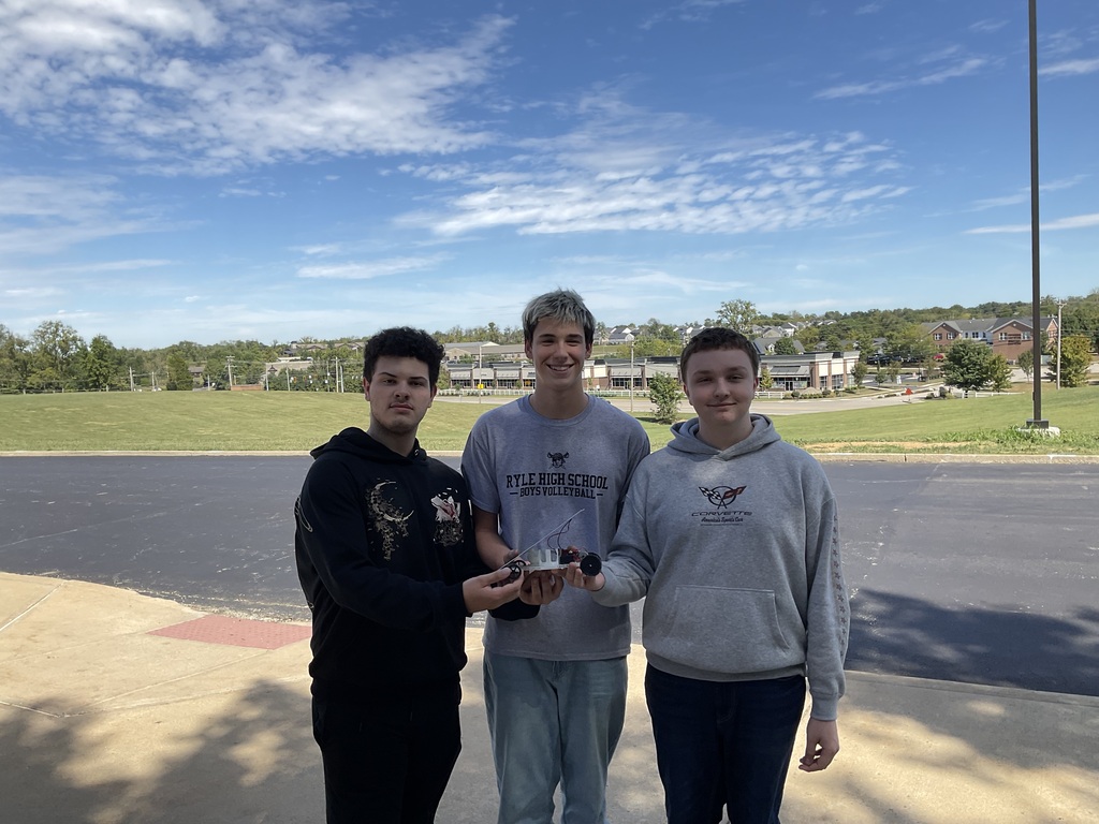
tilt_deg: -2.7
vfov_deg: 48.2
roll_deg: +0.9
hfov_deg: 61.7
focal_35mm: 29
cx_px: 550
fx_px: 921
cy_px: 412
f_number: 1.8
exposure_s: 1/1490
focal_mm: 3
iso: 20
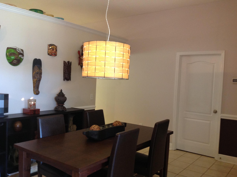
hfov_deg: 52.7
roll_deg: -1.7
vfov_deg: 40.6
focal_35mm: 35
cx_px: 118
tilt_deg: -2.4
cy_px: 88
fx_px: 239
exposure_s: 1/15
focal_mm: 4.28
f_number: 2.4
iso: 160
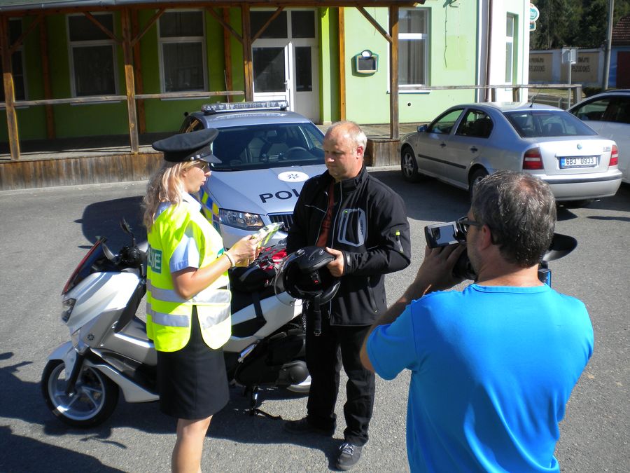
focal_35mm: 35
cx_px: 315
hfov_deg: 52.6
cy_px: 236
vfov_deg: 40.7
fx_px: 637
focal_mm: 6.3
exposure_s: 1/424
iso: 80
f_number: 4.6
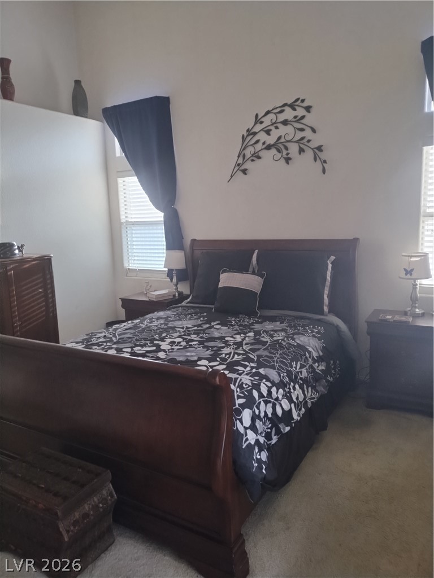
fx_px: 418
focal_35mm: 25
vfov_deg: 69.4
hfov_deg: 54.9
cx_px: 217
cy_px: 289
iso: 108
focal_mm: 4.71
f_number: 1.7
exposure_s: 1/40
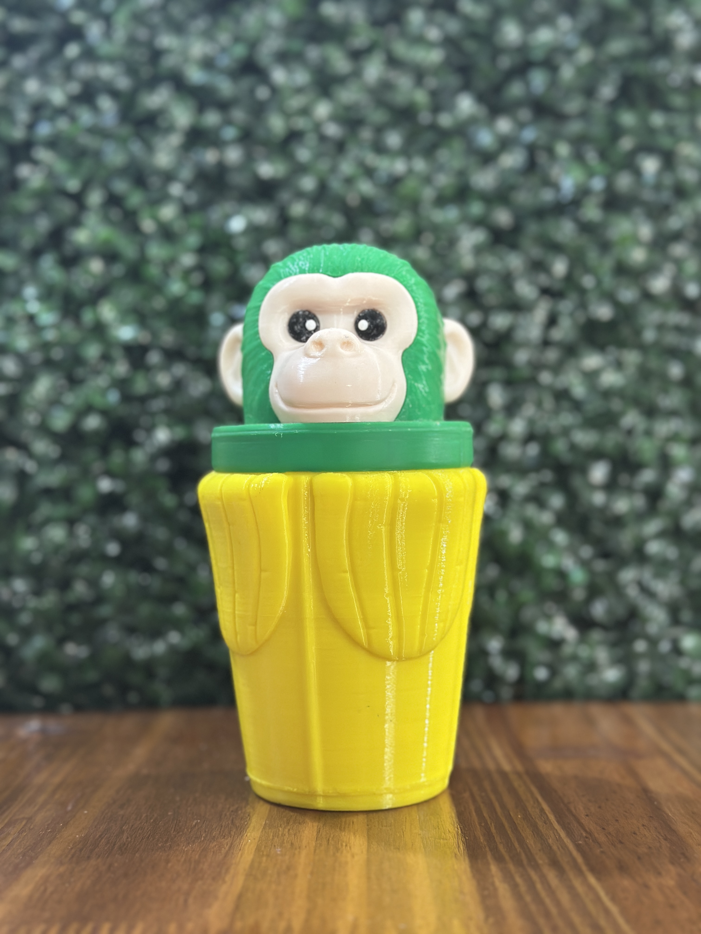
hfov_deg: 30.3
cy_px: 467
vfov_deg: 39.7
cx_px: 350
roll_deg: +0.2
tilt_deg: +0.2
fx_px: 1296
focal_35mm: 48
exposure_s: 1/33
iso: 250
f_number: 1.78
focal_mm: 6.86
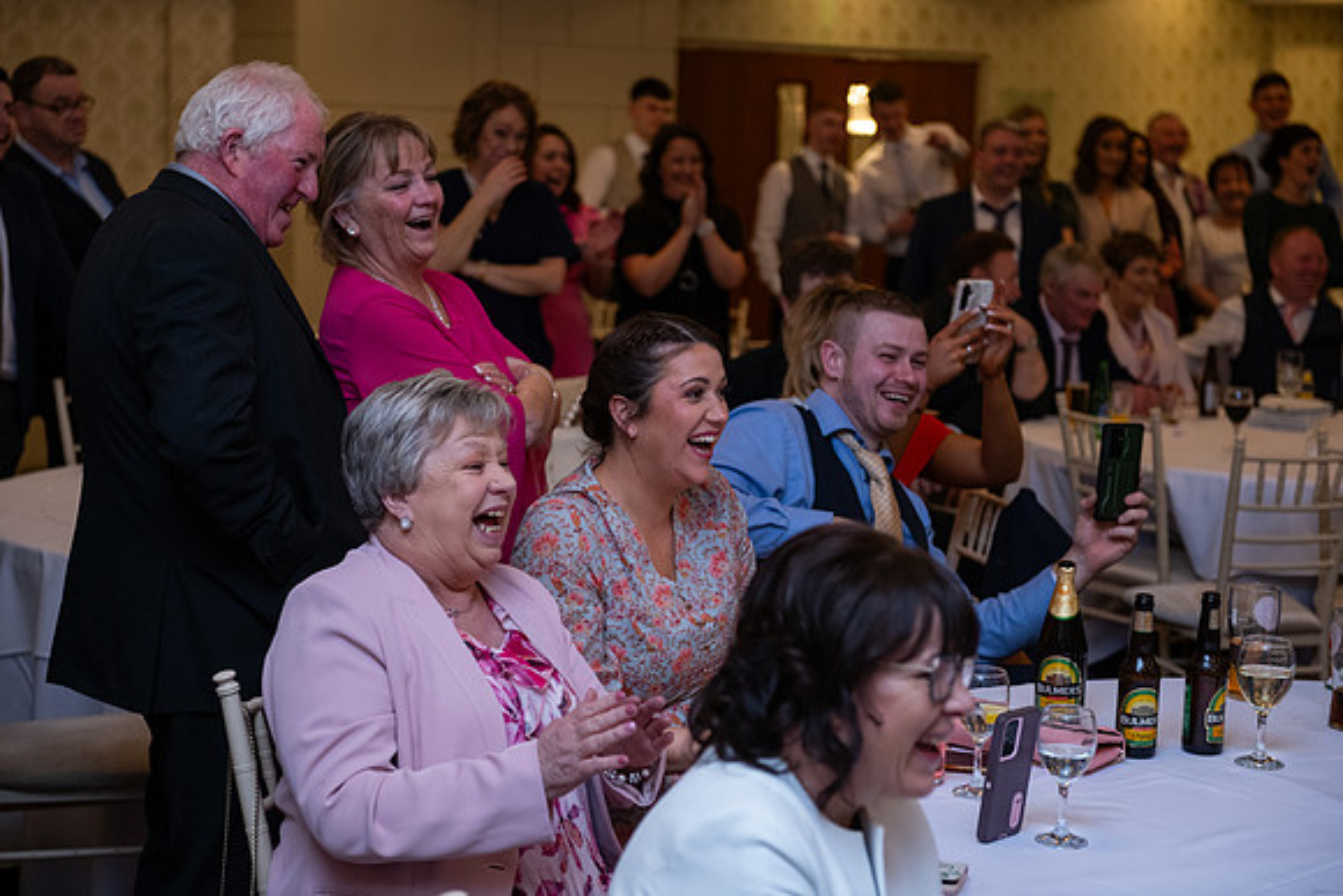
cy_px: 448
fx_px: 2612
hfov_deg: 28.8
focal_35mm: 70
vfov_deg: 19.5
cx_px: 672
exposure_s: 1/160
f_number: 3.5
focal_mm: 70
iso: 1000
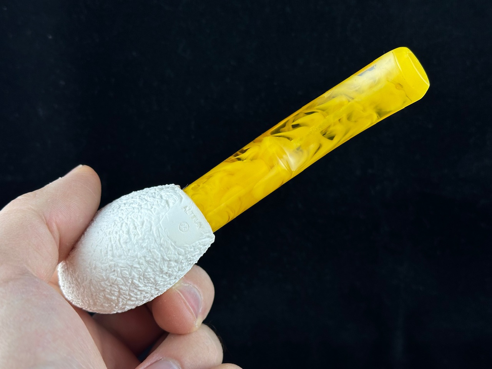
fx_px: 682
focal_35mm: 48
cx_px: 246
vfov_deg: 30.3
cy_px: 184
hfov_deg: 39.7
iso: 64
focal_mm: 6.86
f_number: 1.78
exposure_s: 1/289
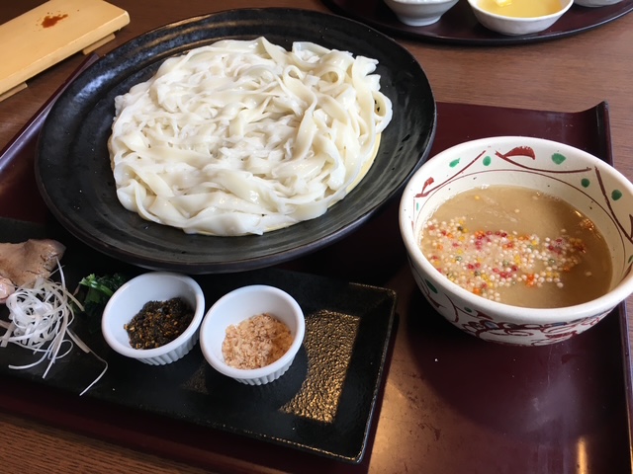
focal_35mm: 29
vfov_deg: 48.2
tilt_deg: -50.8
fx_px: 530
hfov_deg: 61.7
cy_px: 237
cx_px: 316
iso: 25
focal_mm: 4.15
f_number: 2.2
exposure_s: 1/40
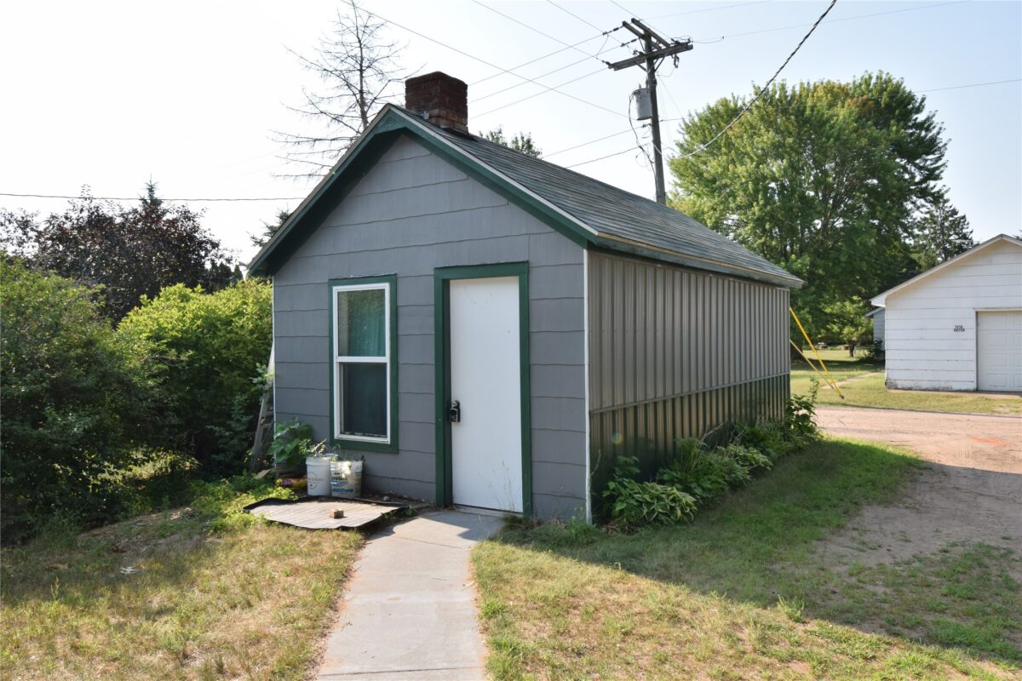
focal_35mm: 26
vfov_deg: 50.4
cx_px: 511
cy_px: 340
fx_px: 724
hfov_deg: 70.4
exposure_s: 1/200
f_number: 14
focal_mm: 17
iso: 320
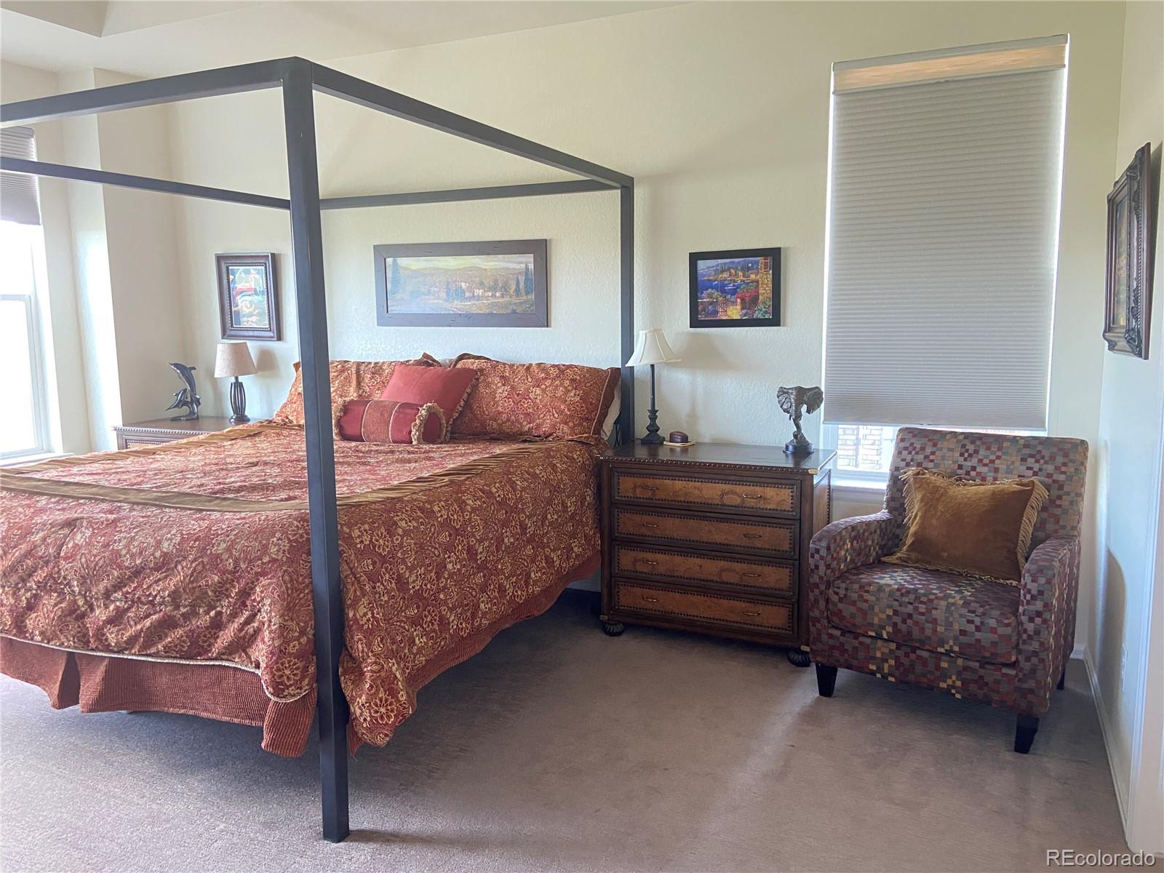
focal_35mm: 26
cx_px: 582
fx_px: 874
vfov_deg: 53.1
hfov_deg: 67.3
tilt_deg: -7.8
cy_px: 436
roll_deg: +1.1
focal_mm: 4.25
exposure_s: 1/40
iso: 500
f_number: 1.8
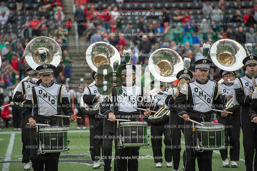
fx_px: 1427
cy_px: 86
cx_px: 128
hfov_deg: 10.3
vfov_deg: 6.9
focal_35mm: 200
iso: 400
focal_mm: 200
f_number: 4
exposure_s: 1/500
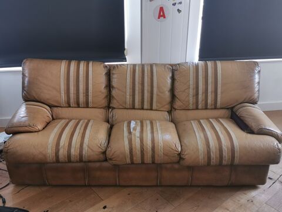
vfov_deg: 41.8
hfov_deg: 54.0
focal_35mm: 34
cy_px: 106
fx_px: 277
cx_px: 141
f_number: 1.8
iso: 125
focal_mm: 5.58
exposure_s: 1/50
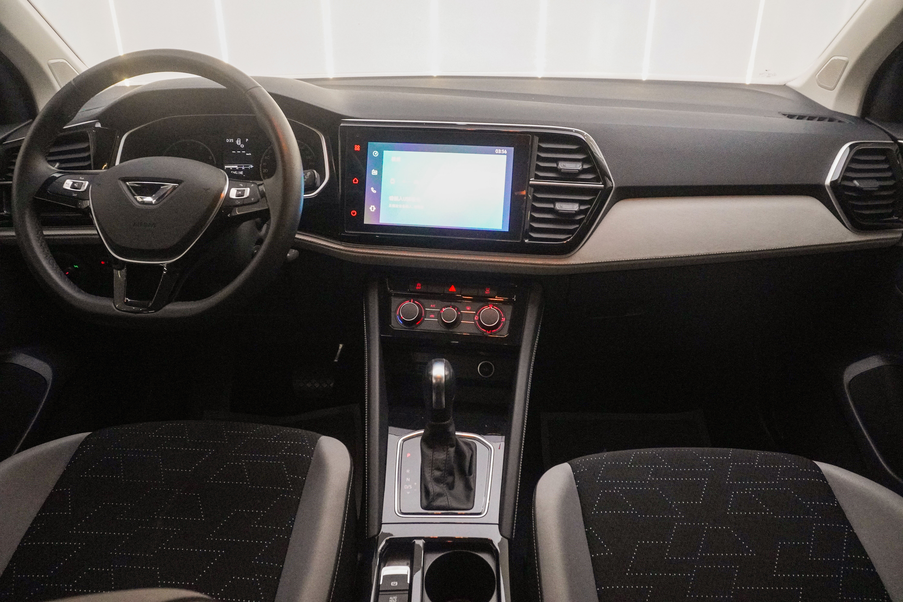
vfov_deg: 53.1
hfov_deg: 73.7
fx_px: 602
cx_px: 452
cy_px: 301
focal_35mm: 24
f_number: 6.3
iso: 6400
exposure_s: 1/80
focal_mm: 16
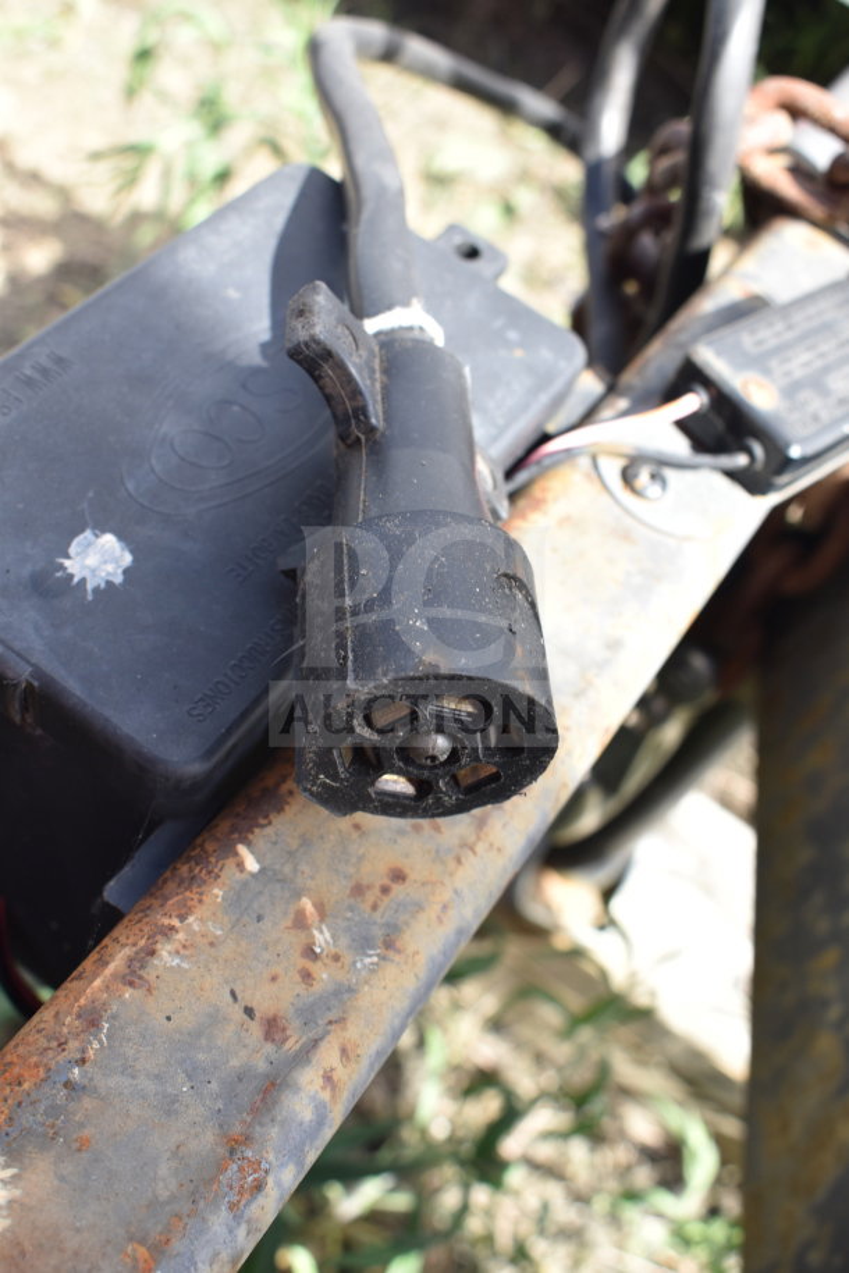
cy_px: 636
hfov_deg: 31.9
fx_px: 1486
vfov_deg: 46.4
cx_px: 424
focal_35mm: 42
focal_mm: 28
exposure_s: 1/160
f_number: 6.3
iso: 200
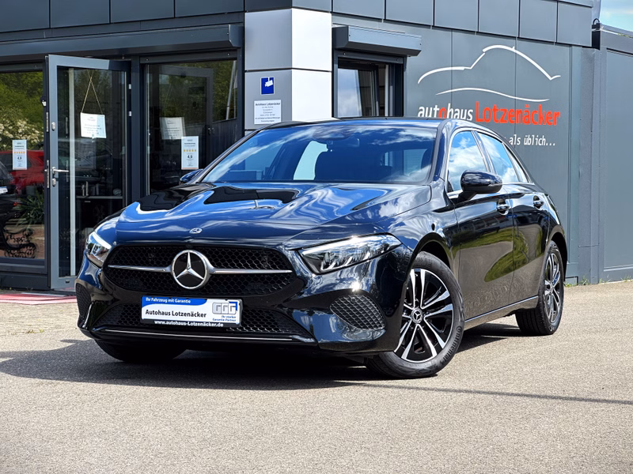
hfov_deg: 25.3
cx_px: 316
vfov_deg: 19.1
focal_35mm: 77
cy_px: 237
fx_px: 1408
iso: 32
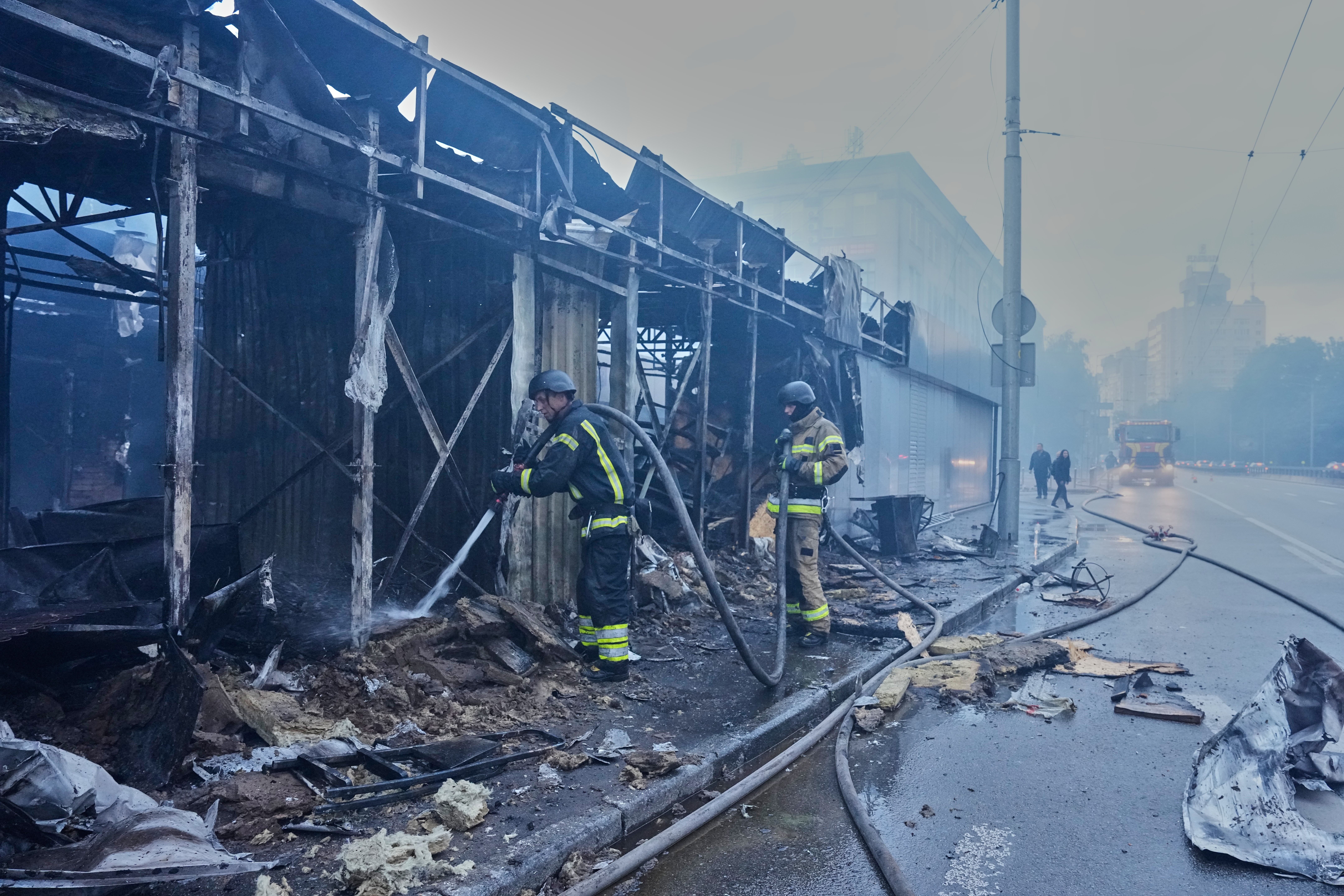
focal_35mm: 24
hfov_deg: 73.7
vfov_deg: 53.1
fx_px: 896
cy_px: 448
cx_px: 672
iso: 4000
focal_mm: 24
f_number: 5
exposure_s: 1/320
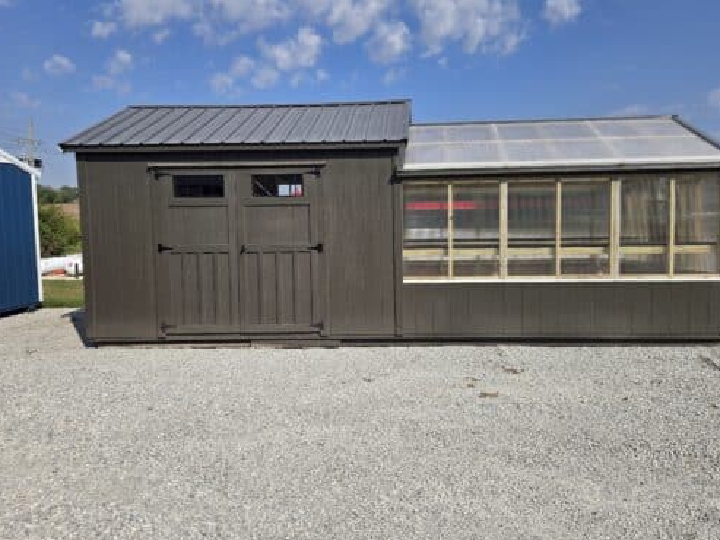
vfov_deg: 49.7
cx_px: 397
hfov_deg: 63.3
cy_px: 257
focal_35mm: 28
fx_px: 583
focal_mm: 5.4
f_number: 1.8
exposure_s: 1/2921
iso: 25
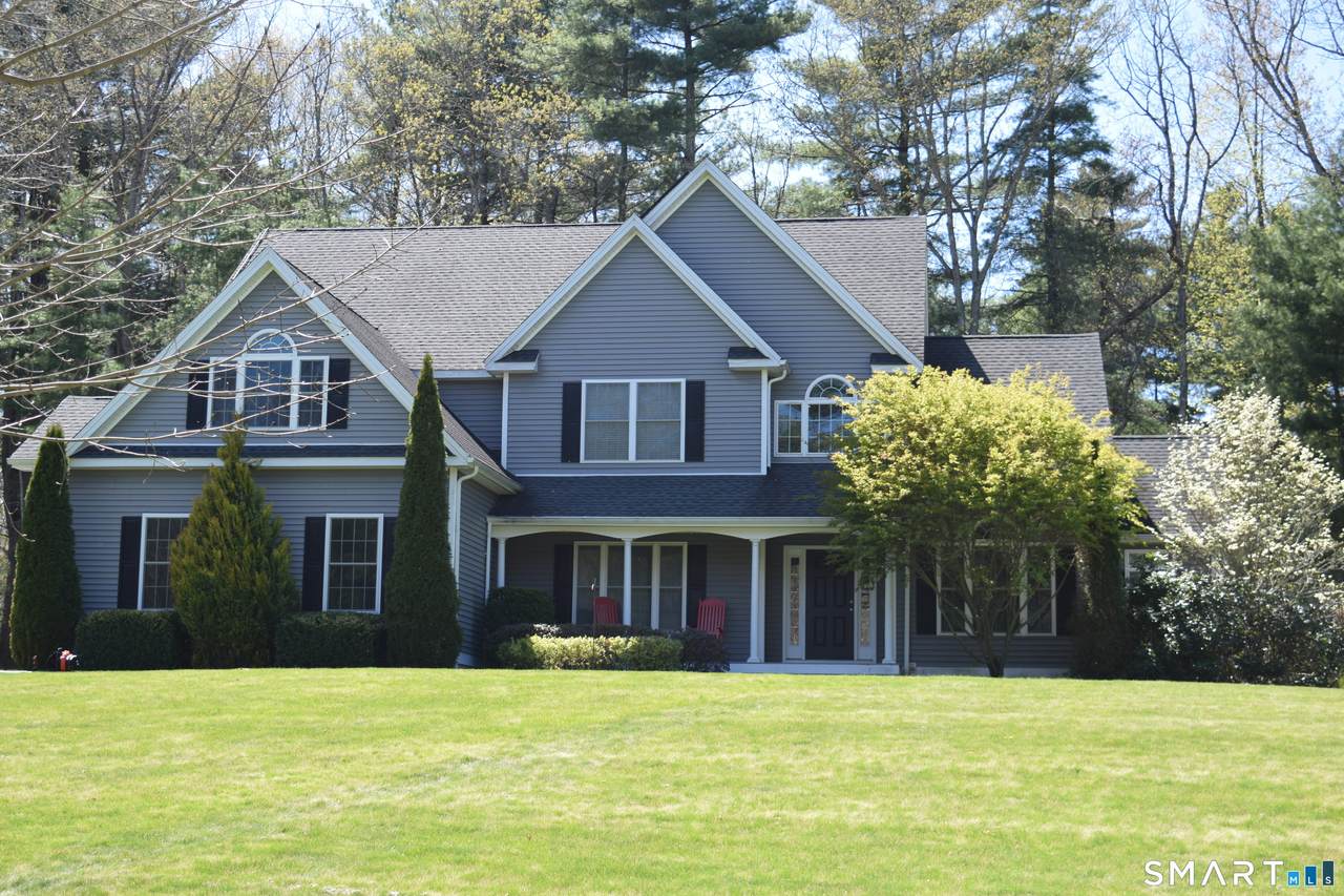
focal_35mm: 54
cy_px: 448
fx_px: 2016
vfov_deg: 25.1
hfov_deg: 36.9
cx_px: 672
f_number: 6.3
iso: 100
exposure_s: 1/160
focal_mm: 36
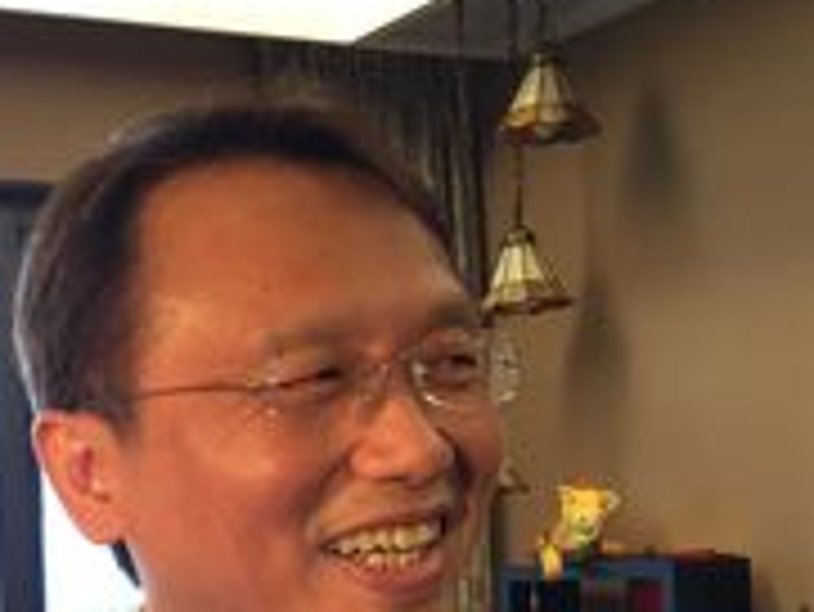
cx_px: 76
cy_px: 596
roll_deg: +0.9
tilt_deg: +0.9
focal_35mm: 80
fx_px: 1882
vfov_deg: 18.0
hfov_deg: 23.7
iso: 80
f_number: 2.2
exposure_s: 1/30
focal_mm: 4.15
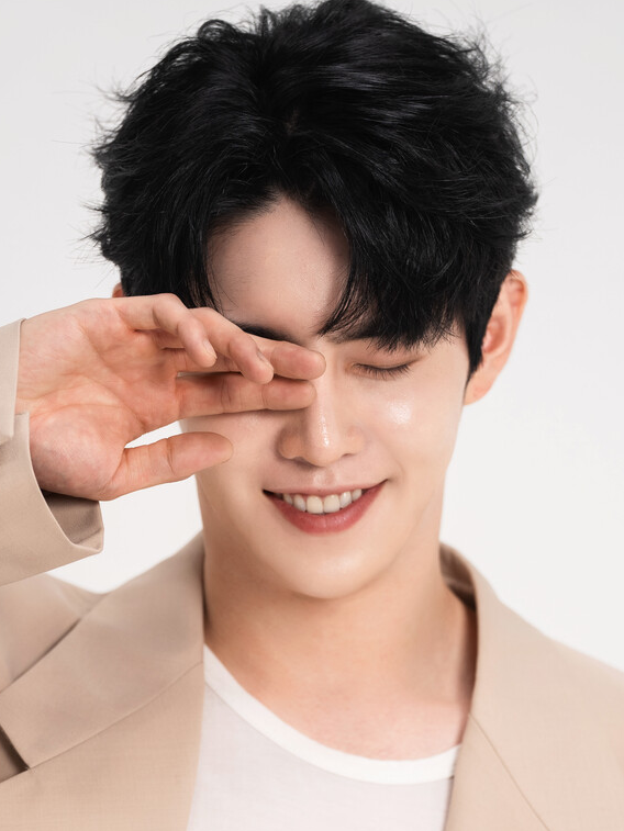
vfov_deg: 5.8
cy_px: 707
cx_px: 293
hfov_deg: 4.3
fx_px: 8242
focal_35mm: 343
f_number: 4.5
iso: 100
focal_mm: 200
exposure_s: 1/160
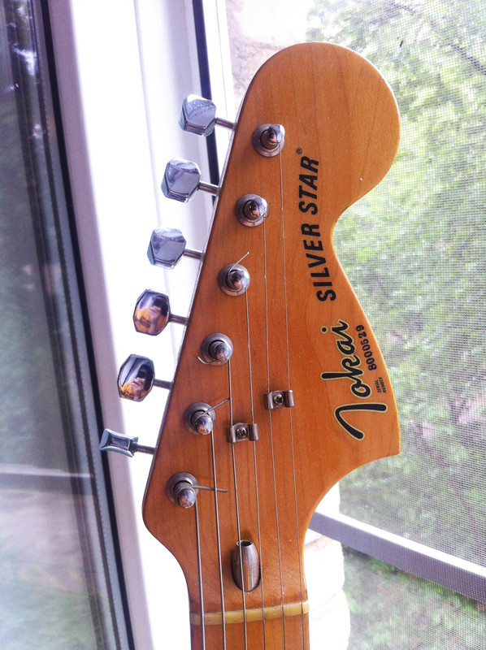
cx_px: 243
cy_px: 325
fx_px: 657
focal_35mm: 35
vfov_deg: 52.7
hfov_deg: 40.6
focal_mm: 3.85
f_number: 2.8
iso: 100
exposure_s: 1/60
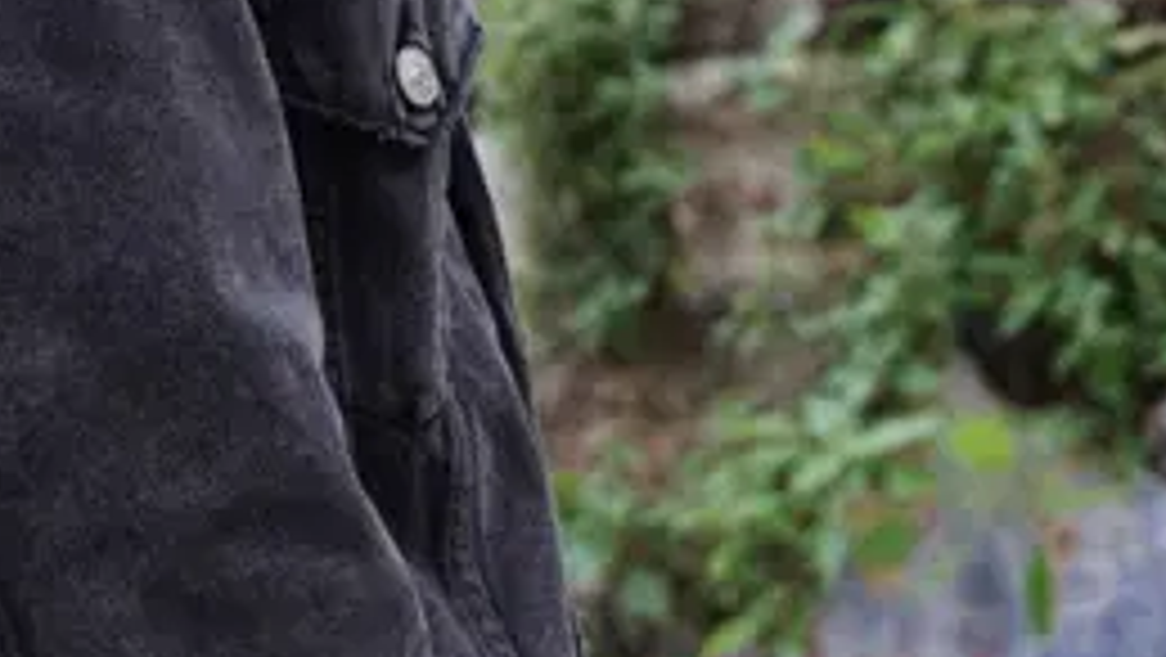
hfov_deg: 5.4
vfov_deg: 3.0
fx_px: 12312
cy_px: -441
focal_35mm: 398
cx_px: 684
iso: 100
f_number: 5.6
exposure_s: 1/100
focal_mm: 75
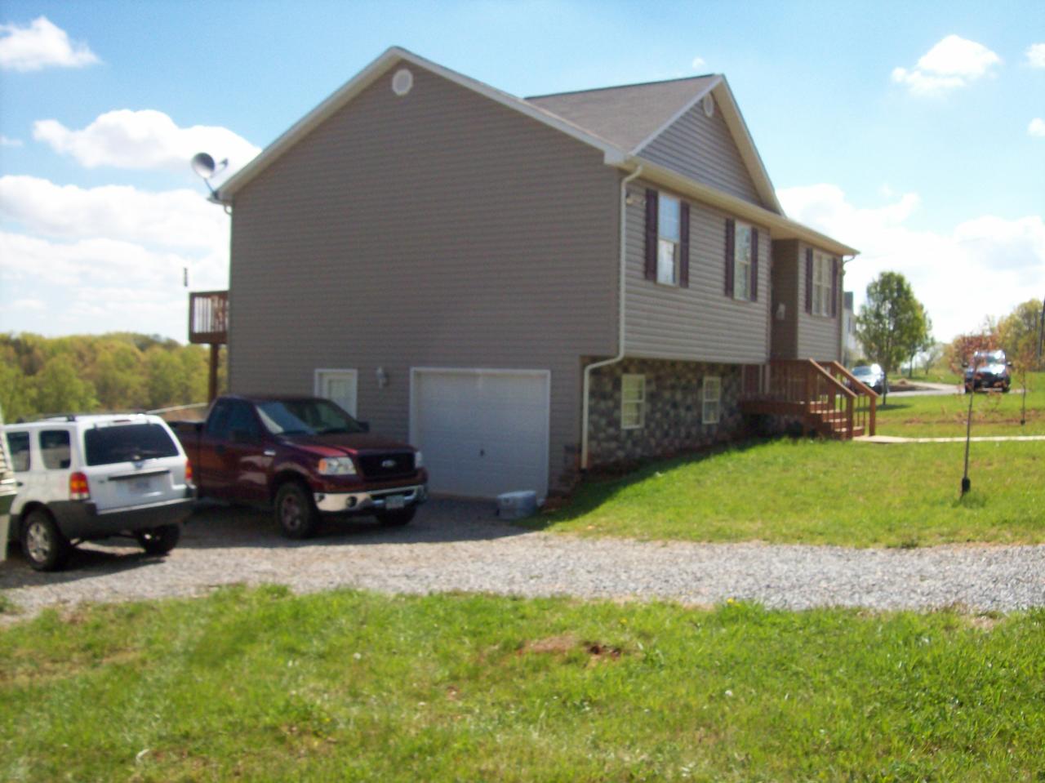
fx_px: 1086
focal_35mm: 36
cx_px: 522
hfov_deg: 51.4
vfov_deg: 39.6
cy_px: 392
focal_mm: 6
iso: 80
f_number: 4.8
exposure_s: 1/525
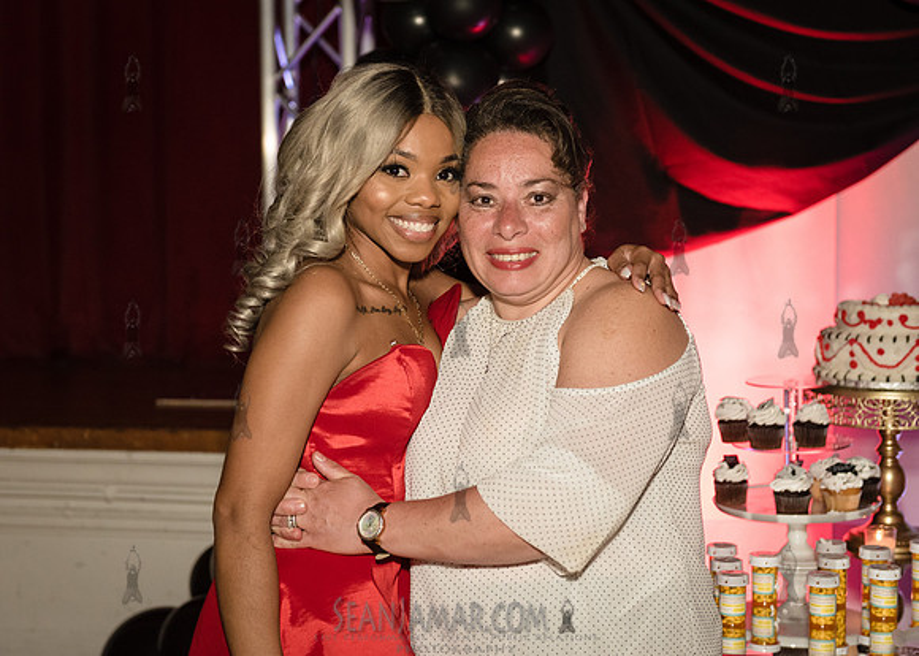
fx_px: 1649
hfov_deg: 31.2
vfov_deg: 22.5
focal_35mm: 63
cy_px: 303
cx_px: 457
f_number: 3.5
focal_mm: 56
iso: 2000
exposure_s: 1/250
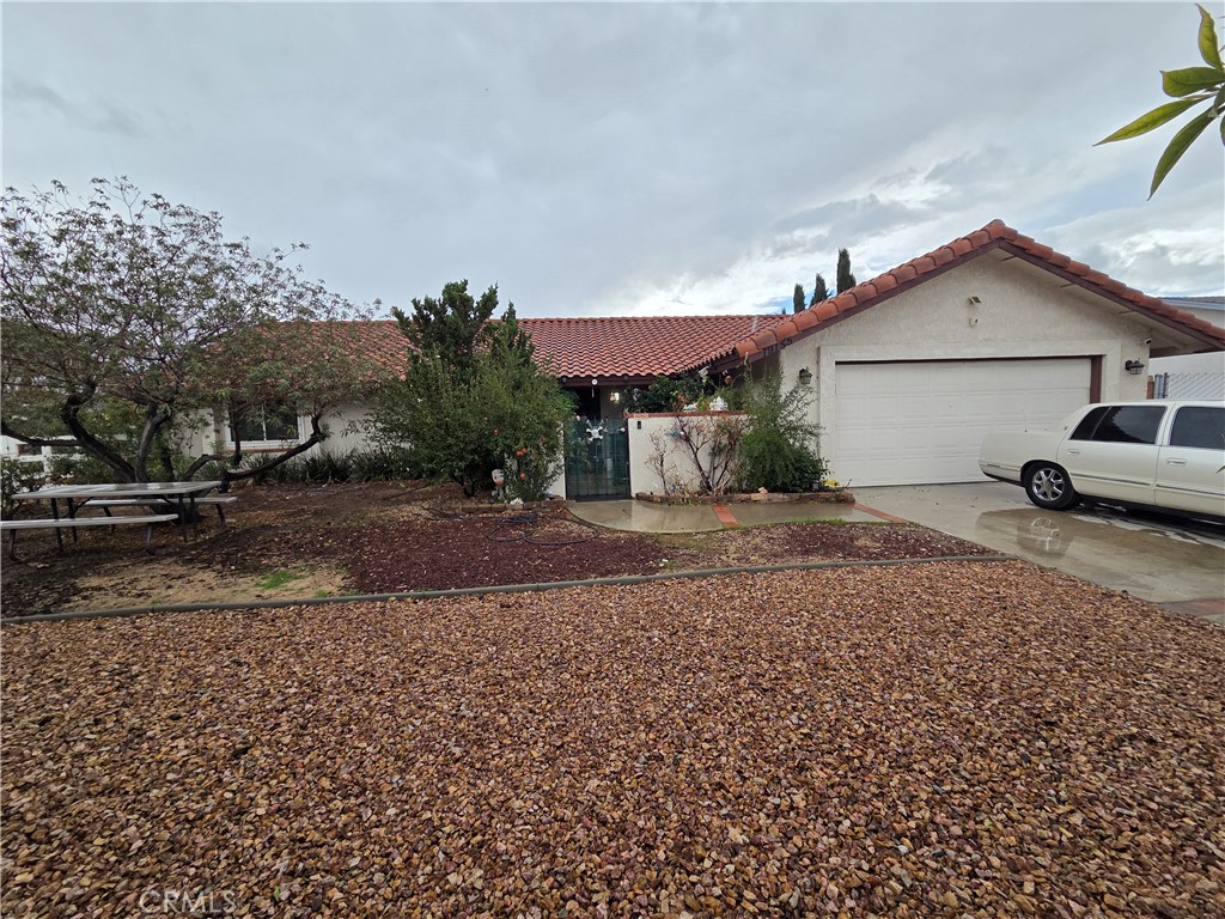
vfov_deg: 89.9
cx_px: 612
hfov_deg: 106.2
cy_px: 460
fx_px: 460
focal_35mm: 13
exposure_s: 1/1297
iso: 50
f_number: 2.2
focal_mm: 2.2
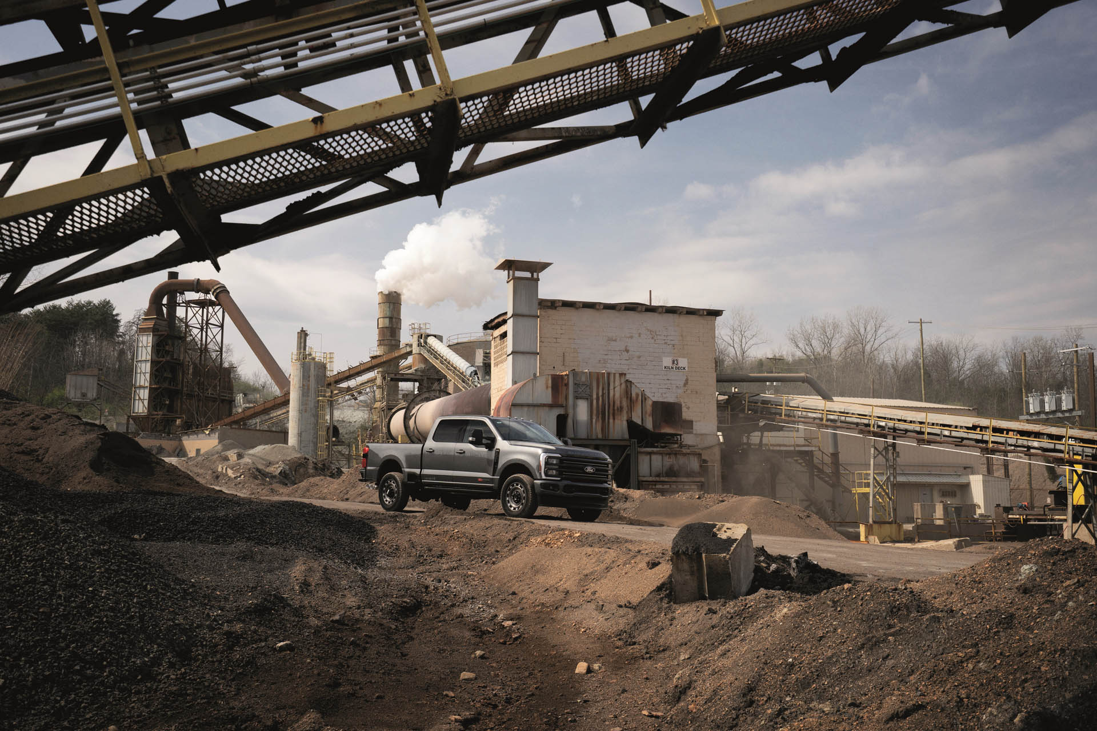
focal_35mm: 35
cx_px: 548
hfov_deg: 54.4
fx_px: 1066
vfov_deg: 37.9
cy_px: 366
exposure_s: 1/100
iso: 100
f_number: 7.1
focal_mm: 35
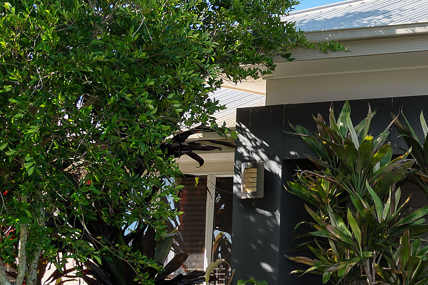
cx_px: 794
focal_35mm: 134
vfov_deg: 10.2
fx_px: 1592
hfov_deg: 13.6
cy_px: 221
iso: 100
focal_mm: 30
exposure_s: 1/160
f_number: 6.3
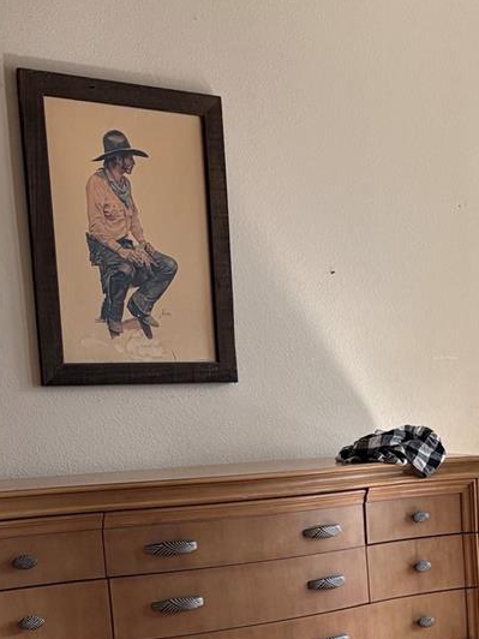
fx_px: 1384
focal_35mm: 75
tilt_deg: -8.7
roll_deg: +0.9
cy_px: 579
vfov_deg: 25.2
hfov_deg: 18.2
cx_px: 642
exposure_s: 1/147
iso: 125
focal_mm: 5.96
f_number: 1.6
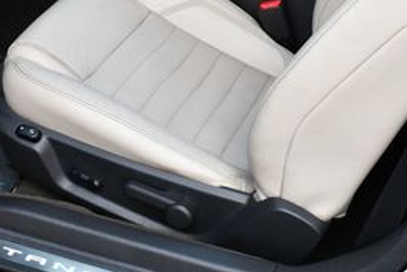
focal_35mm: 88
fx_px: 995
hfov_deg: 23.1
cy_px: -53
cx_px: 158
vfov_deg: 15.0
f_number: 5
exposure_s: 1/250
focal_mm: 18
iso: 400
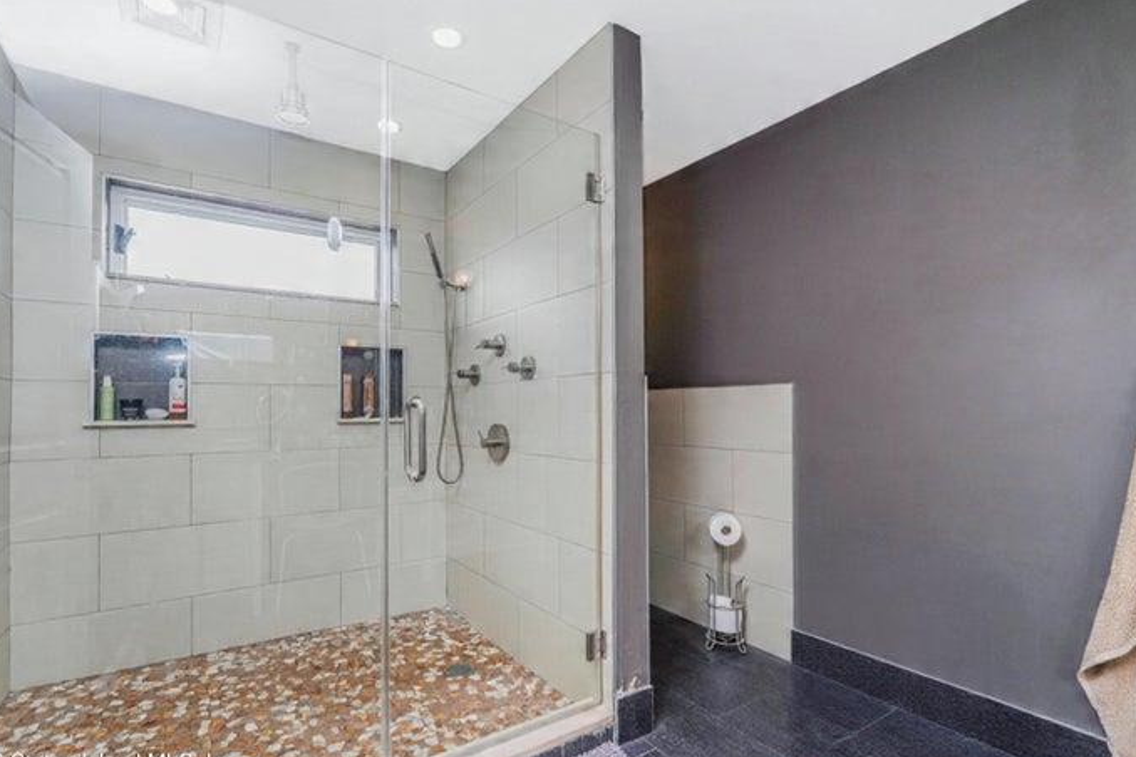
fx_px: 536
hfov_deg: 93.2
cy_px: 397
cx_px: 538
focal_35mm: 17
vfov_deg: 70.4
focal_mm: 16
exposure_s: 1/60
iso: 64
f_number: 5.6
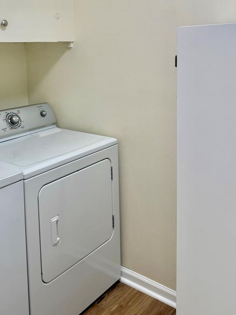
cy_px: 90
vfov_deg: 48.7
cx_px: 63
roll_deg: +1.1
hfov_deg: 37.9
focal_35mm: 37
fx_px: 336
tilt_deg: -5.8
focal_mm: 6.76
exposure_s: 1/120
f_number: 1.78
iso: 100
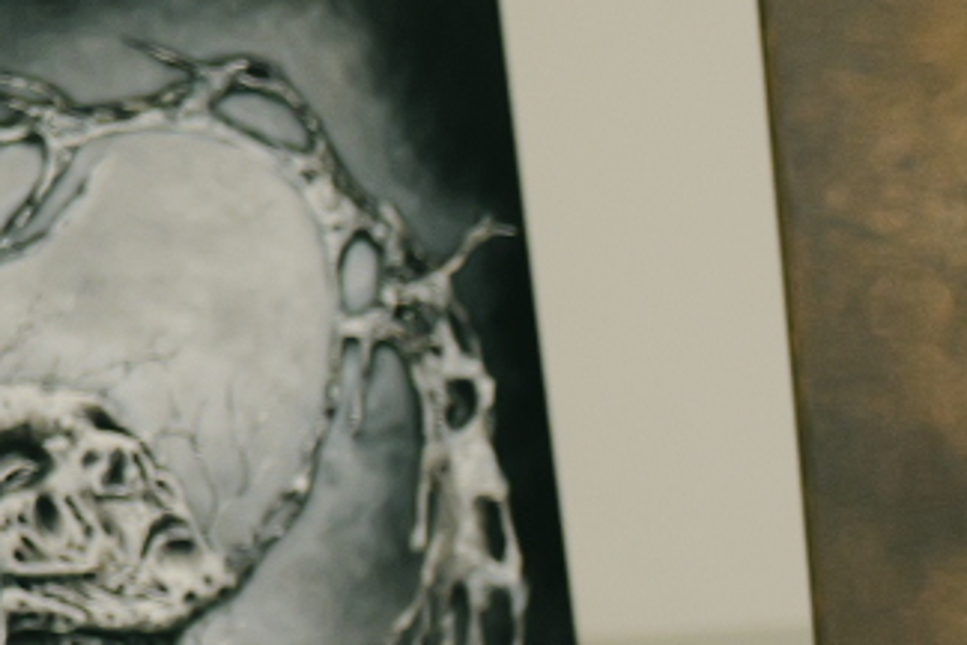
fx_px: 6715
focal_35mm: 250
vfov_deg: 5.4
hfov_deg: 7.8
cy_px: 1120
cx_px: 2161
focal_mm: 50
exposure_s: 1/320
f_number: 1.8
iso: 1600
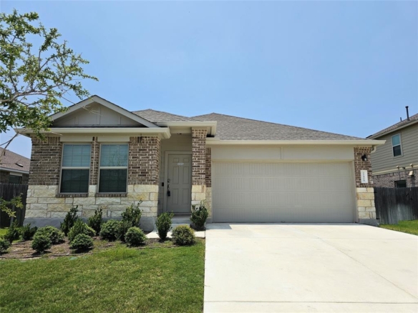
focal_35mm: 23
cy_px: 156
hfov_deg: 73.9
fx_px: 278
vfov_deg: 58.9
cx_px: 209
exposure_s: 1/1819
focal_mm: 6.3
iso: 10
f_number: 1.7
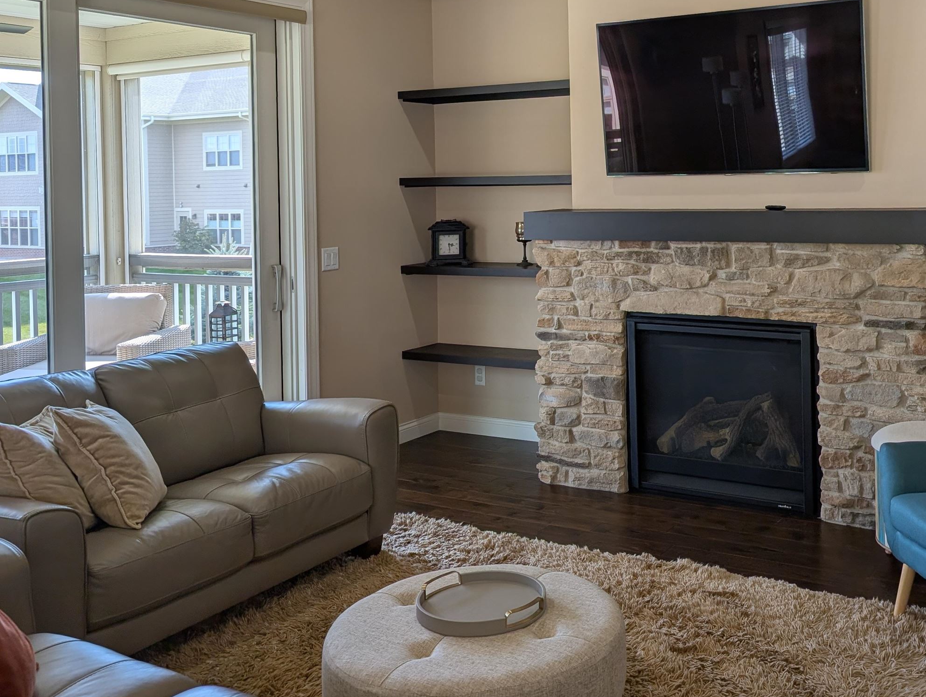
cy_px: 181
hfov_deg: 49.4
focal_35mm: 37
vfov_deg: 37.9
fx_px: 991
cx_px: 602
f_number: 1.68
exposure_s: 1/120
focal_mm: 6.9
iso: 27
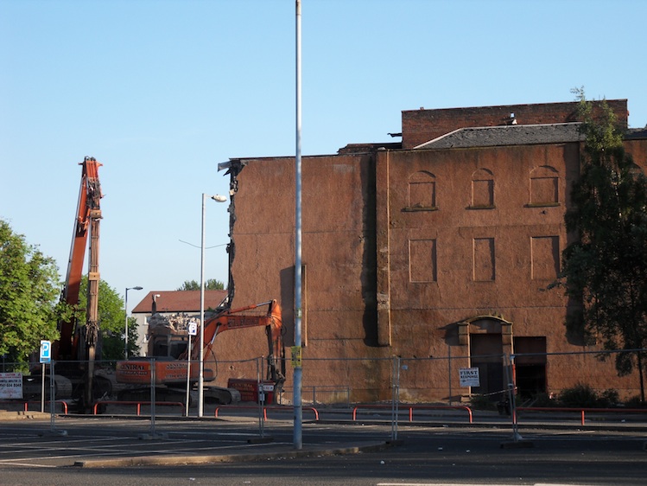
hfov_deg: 24.7
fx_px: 1477
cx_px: 324
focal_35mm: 79
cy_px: 243
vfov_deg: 18.7
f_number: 5.3
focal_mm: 14.2
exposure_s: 1/180
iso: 80
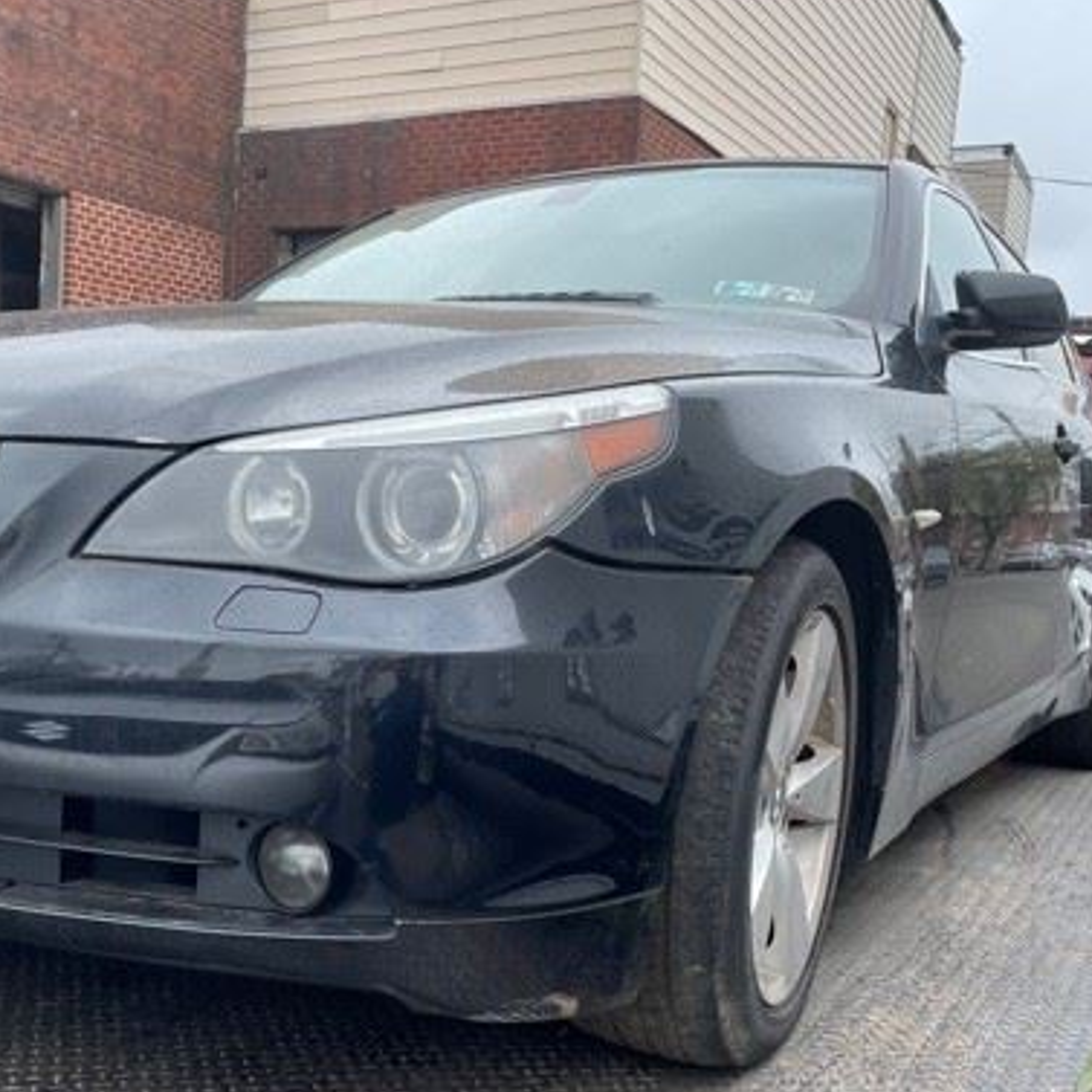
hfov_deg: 42.2
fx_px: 1392
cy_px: 652
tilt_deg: -3.6
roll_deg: -5.8
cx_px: 359
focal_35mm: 39
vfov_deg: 42.6
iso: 32
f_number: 1.6
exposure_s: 1/895
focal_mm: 4.2
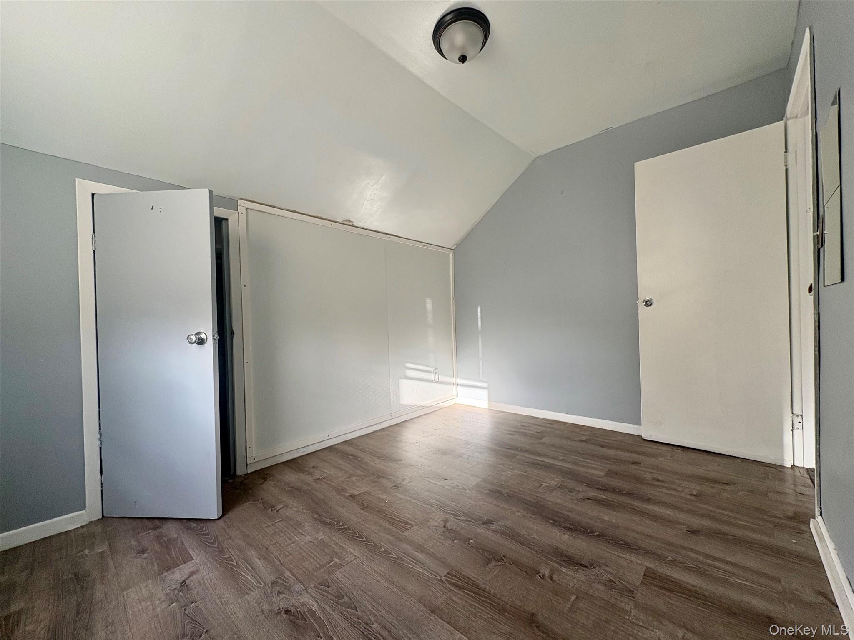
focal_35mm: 14
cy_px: 320
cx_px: 427
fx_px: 345
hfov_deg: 102.1
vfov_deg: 85.7
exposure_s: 1/140
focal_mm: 2.22
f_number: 2.2
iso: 64
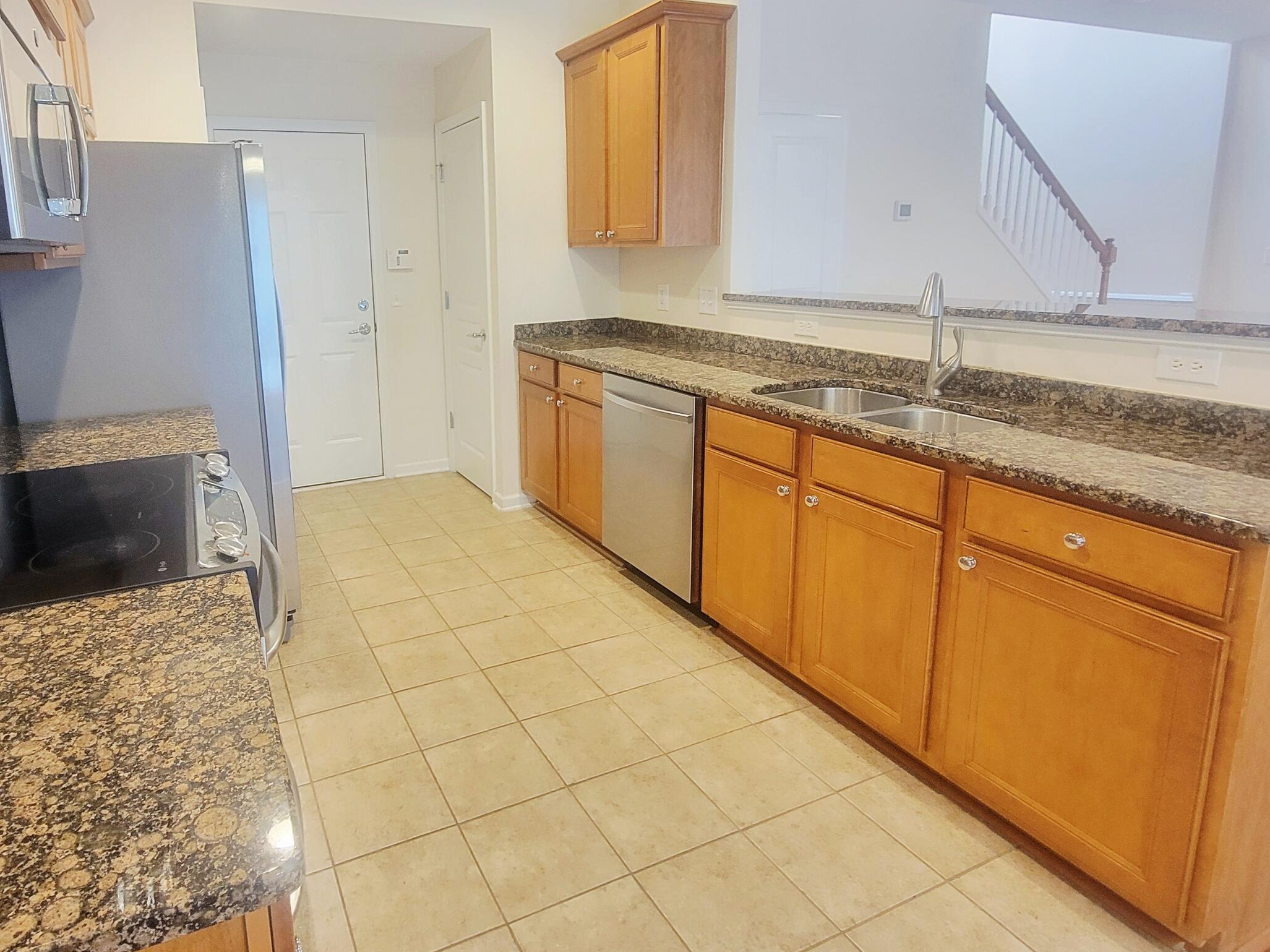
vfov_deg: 68.1
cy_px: 386
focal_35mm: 19
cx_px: 507
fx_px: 697
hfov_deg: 83.6
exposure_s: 1/30
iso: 320
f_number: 2.2
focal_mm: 2.2
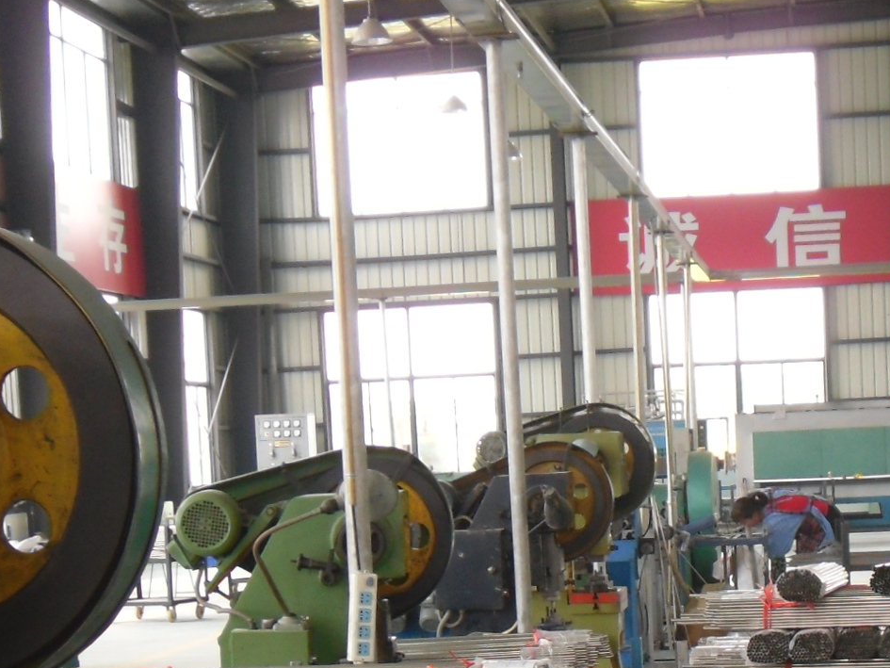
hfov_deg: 20.4
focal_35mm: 96
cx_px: 554
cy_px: 731
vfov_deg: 15.0
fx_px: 2469
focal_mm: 6.36
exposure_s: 1/45
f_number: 3.8
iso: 100
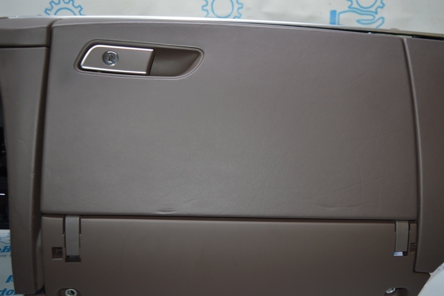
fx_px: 425
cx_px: 222
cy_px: 148
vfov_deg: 38.3
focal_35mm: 34
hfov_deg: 55.1
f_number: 3.8
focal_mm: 23
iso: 450
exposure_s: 1/60
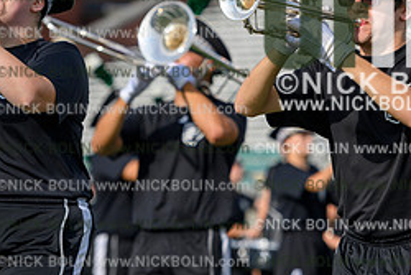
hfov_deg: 5.9
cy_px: 34
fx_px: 3975
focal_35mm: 348
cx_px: 380
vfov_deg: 4.0
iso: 100
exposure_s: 1/1600
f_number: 4
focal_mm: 150
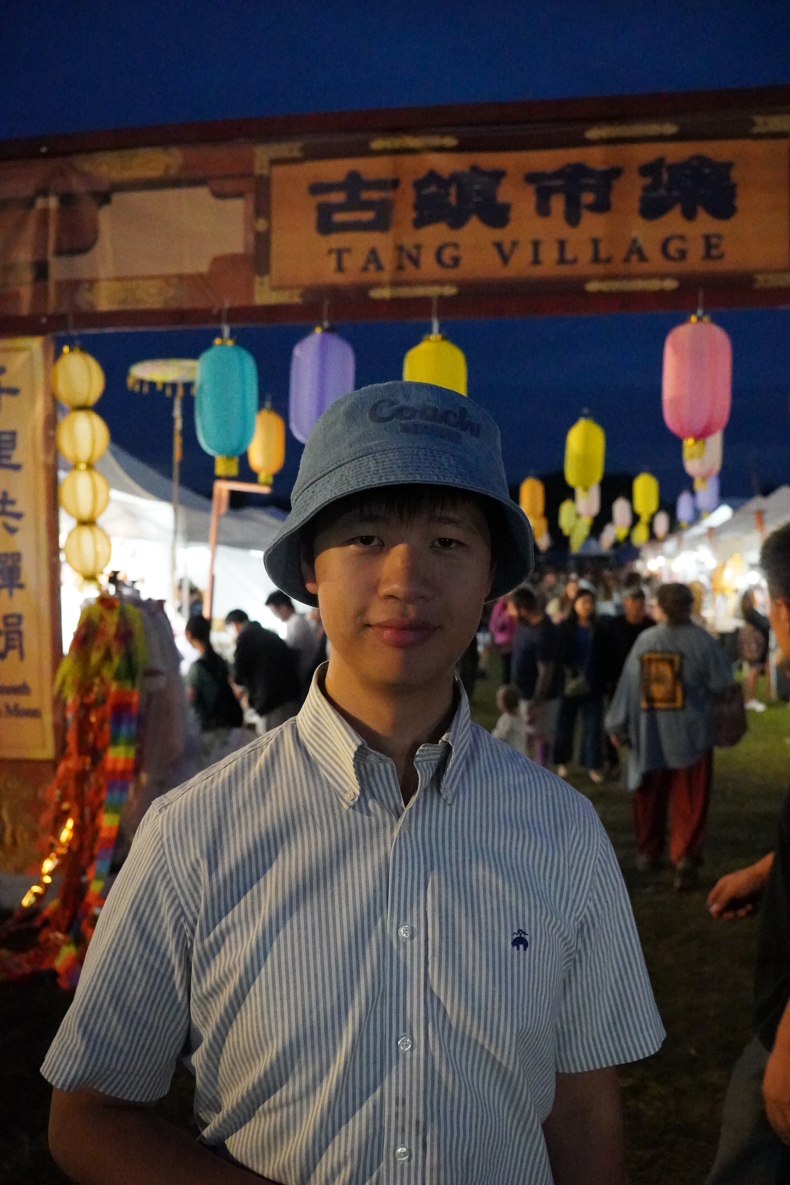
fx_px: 1111
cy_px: 592
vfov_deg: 56.1
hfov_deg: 39.1
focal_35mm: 34
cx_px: 395
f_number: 3.5
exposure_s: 1/400
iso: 16000
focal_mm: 22.5
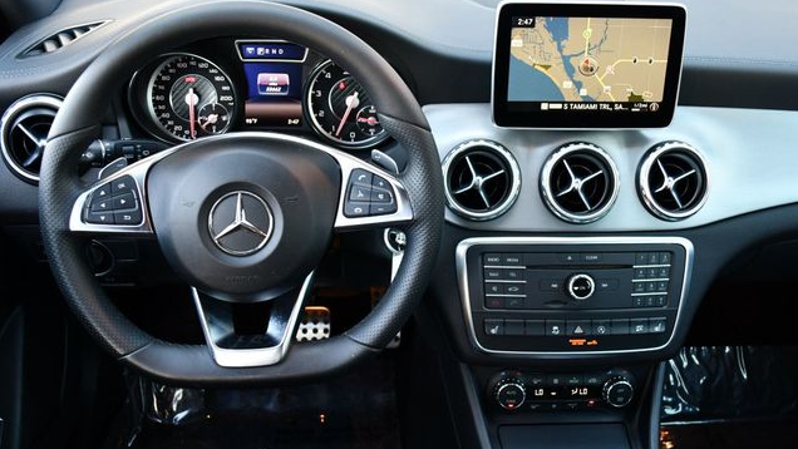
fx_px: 804
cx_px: 400
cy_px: 193
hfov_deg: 52.8
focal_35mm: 38
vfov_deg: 31.2
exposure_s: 1/160
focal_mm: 18
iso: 800
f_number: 3.5
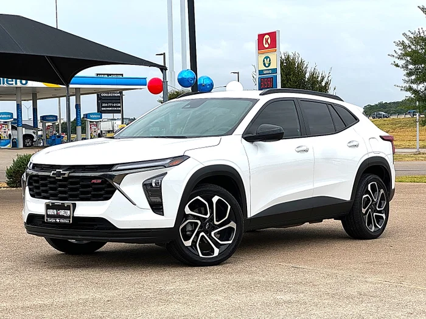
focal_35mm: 77
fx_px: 948
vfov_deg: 19.1
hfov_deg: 25.3
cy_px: 160
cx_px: 213
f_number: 2.8
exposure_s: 1/585
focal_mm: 9
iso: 32
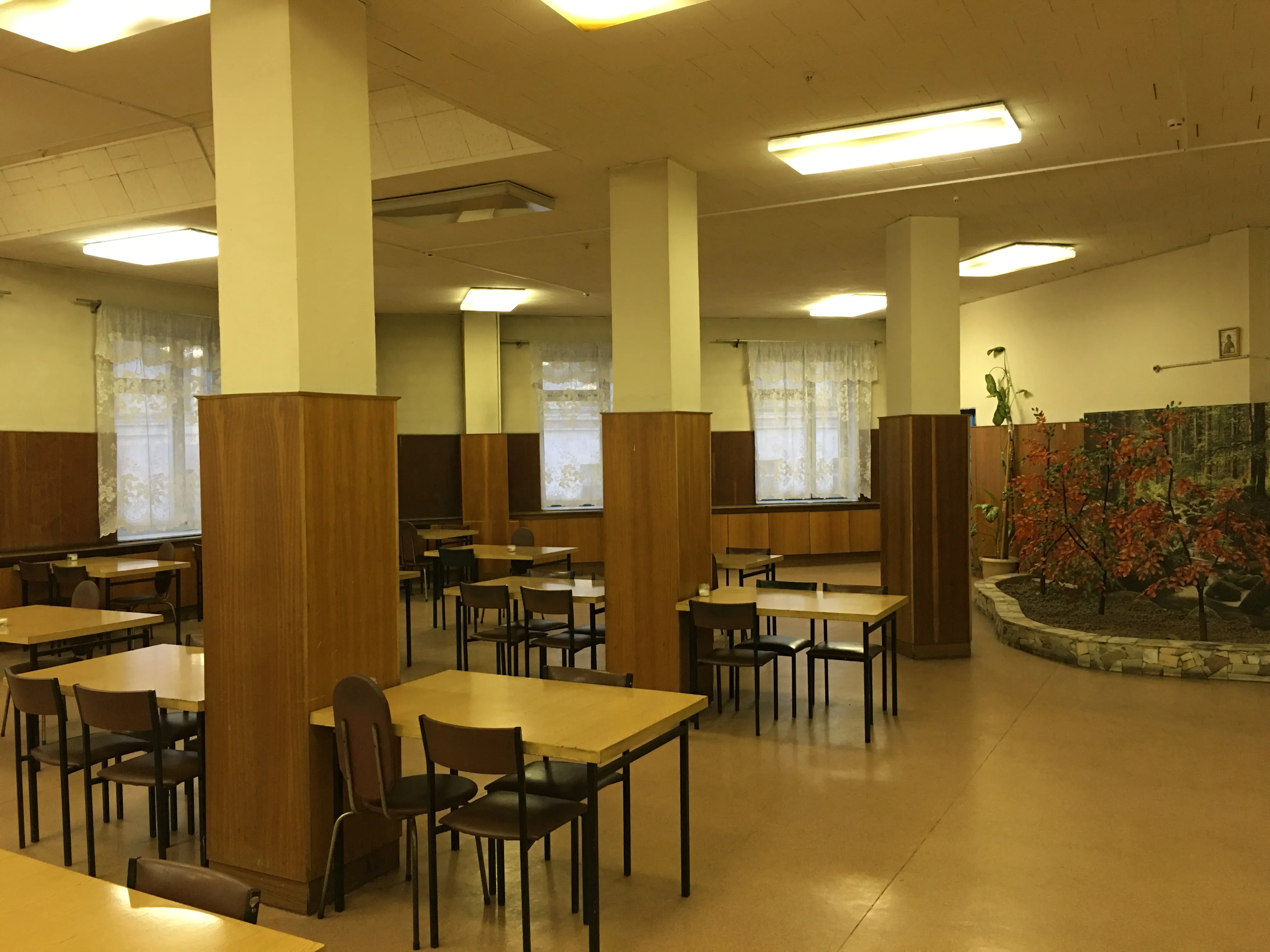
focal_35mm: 29
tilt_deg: -1.5
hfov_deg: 61.7
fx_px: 1064
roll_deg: +0.2
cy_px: 476
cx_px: 635
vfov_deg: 48.2
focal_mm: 4.15
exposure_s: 1/17
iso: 100
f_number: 2.2
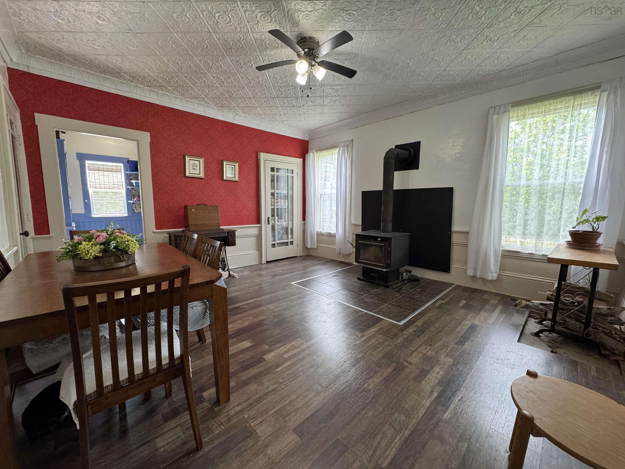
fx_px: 253
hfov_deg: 102.1
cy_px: 234
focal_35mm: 14
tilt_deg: -6.8
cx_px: 312
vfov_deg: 85.7
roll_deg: -0.2
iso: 250
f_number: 2.2
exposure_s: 1/120
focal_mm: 2.22
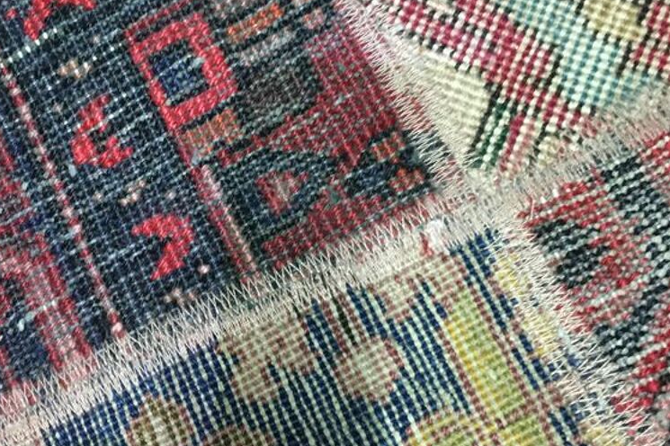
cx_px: 240
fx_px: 1005
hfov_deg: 36.6
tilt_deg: -82.8
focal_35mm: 54
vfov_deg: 24.7
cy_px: 102
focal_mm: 4.15
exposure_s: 1/17
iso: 400
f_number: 2.2
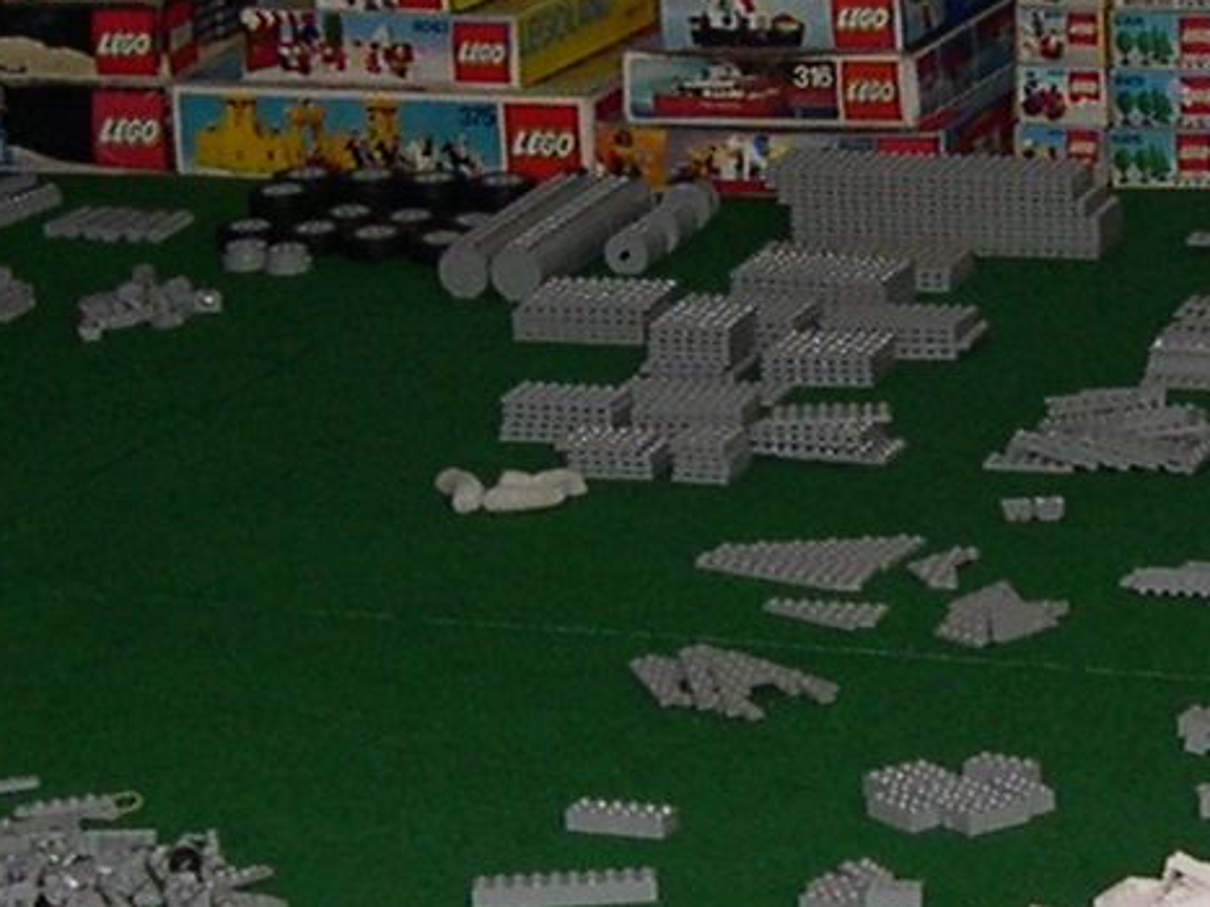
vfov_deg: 8.0
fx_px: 6465
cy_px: 285
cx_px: 920
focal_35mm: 185
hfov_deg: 10.7
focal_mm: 8
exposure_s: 1/60
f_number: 2.8
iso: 119
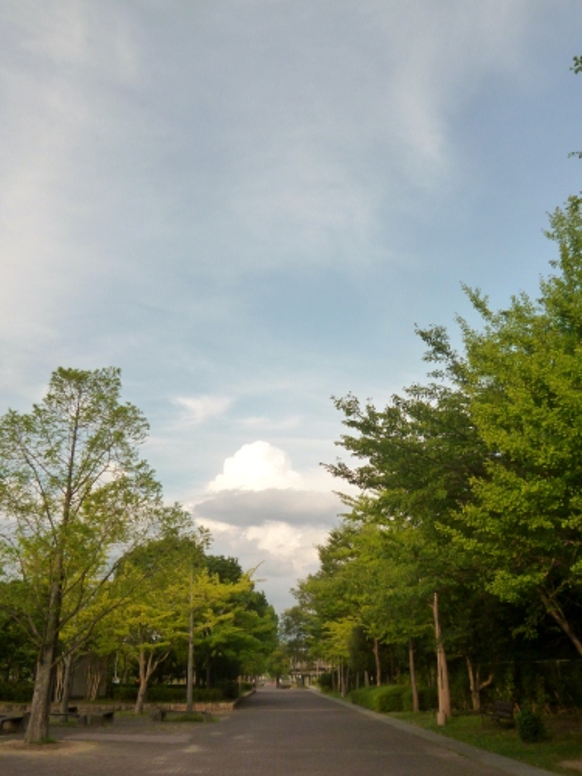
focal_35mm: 31
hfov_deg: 45.4
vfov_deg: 58.4
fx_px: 695
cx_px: 291
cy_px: 388
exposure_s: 1/800
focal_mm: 5.6
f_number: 2.8
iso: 160
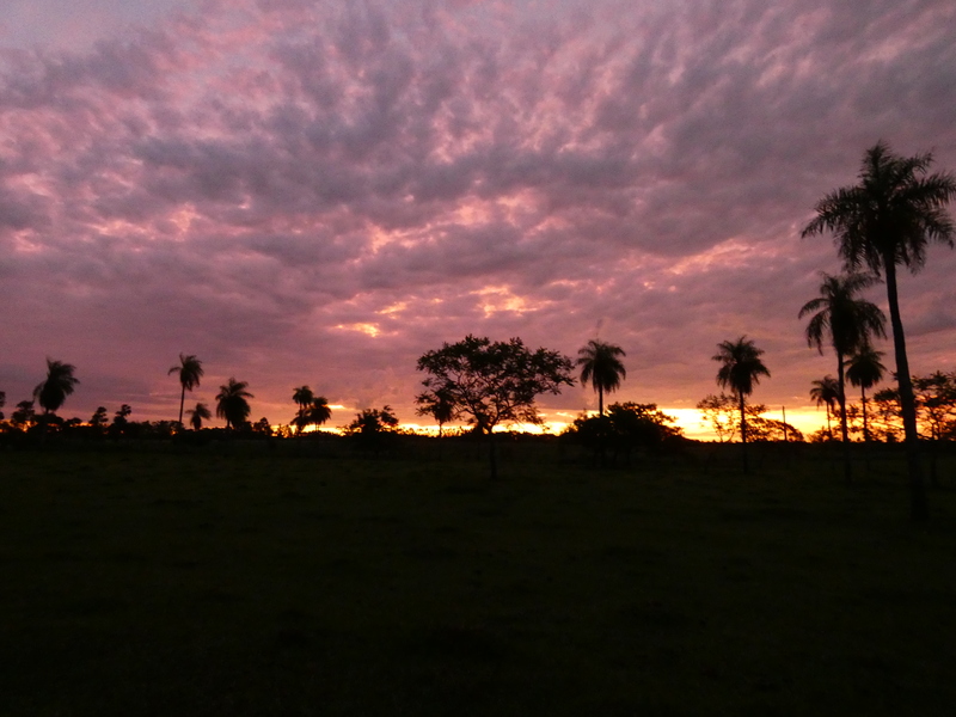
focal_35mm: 20
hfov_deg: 81.7
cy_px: 358
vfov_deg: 66.0
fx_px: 552
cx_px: 478
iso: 1000
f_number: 2.8
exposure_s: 1/60
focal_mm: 3.6
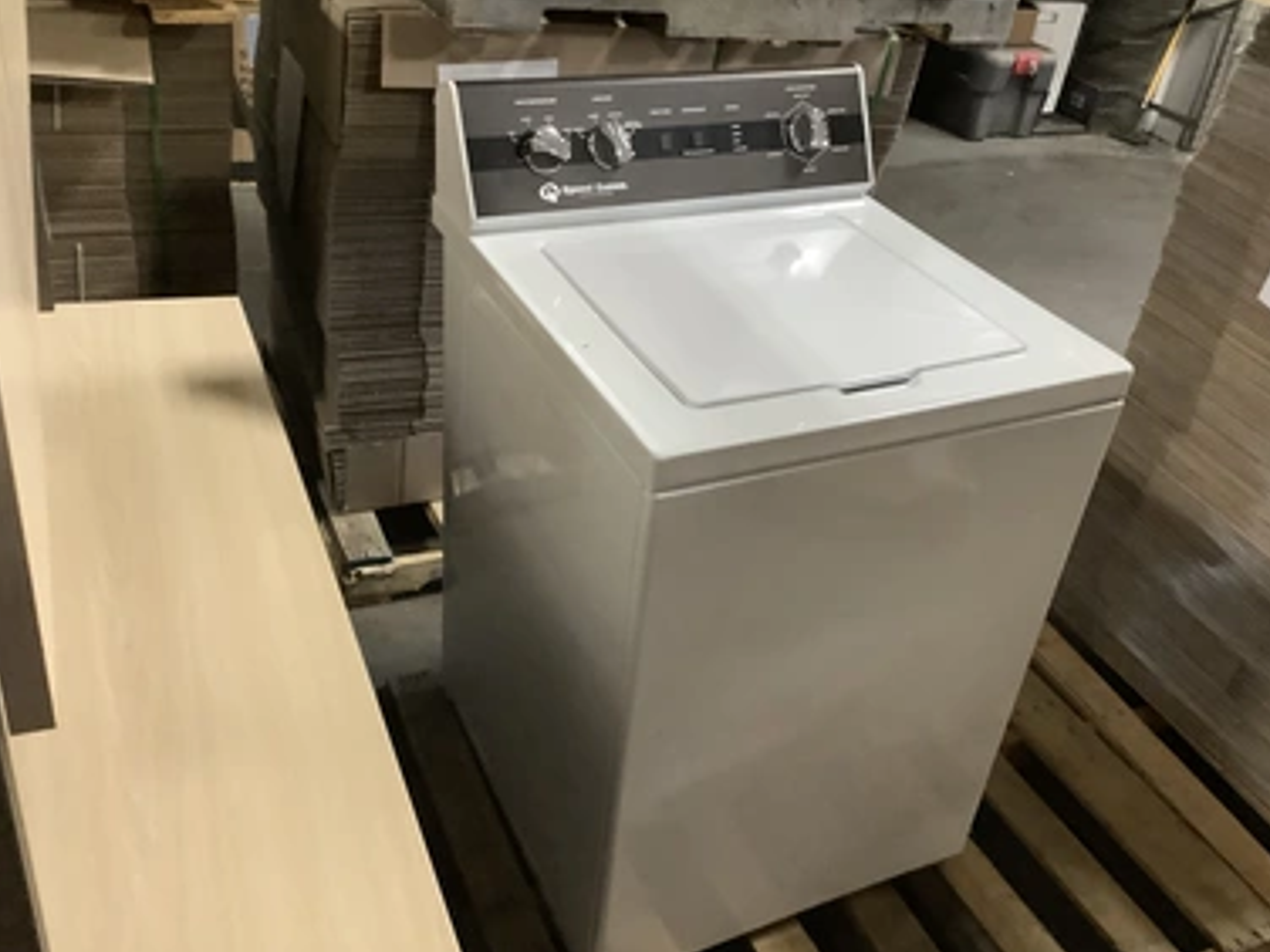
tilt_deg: -31.6
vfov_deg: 42.9
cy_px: 476
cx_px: 649
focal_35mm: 33
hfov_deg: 55.3
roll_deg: -8.8
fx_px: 1211
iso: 400
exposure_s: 1/33
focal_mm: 3.3
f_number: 2.4
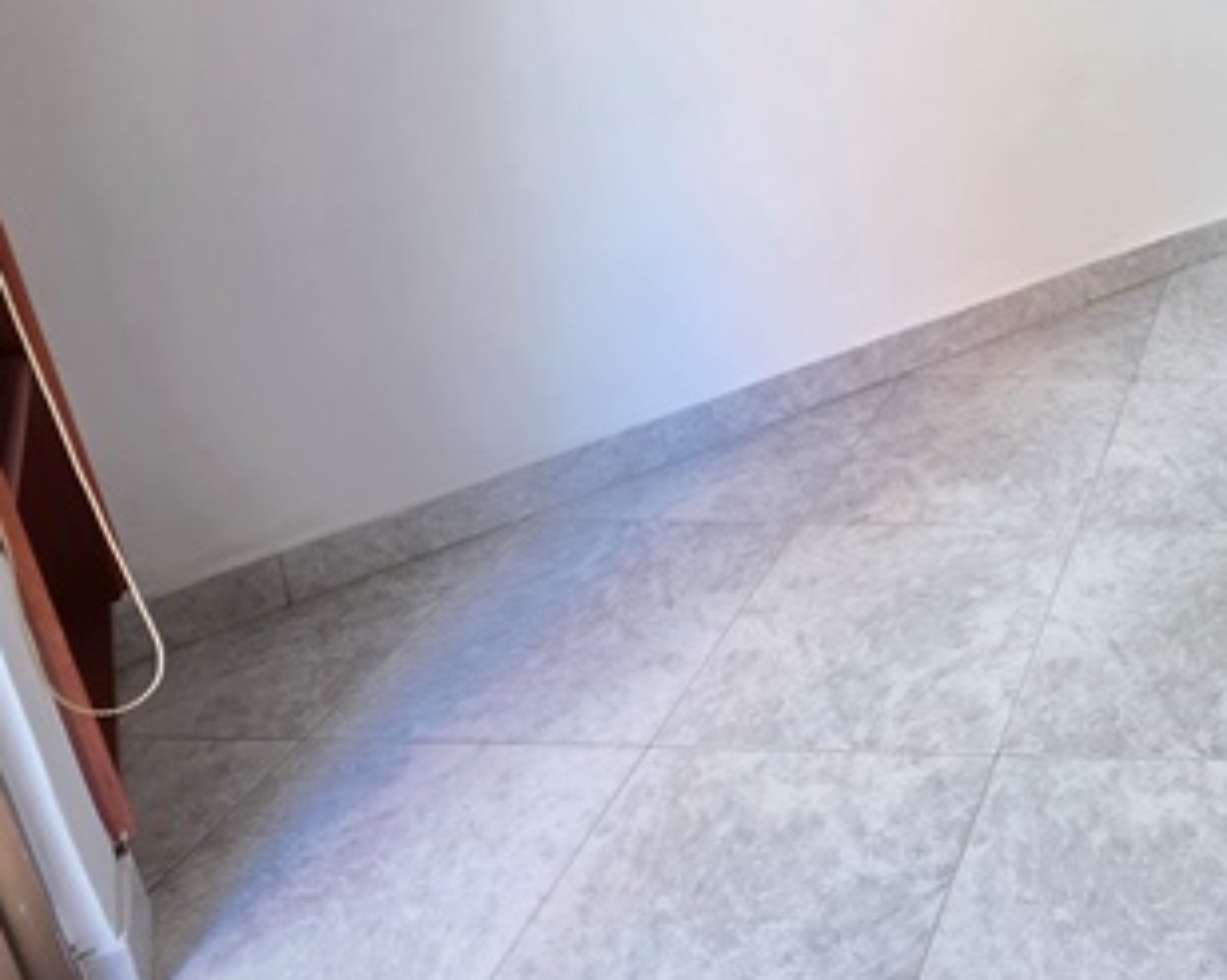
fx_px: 1198
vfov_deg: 41.3
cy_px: 116
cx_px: 1402
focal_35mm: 33
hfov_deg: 41.2
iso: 160
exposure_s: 1/120
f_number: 1.9
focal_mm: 2.2
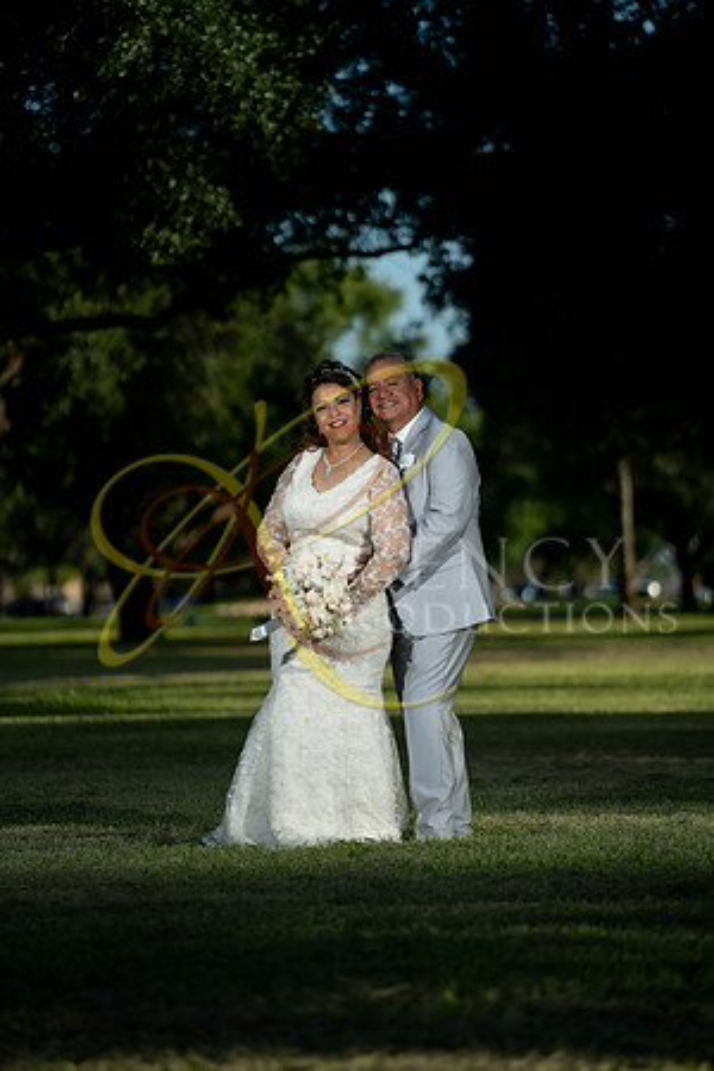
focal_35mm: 150
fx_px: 4462
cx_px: 357
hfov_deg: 9.1
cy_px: 536
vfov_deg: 13.7
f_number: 2.8
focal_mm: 150
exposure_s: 1/4000
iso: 320
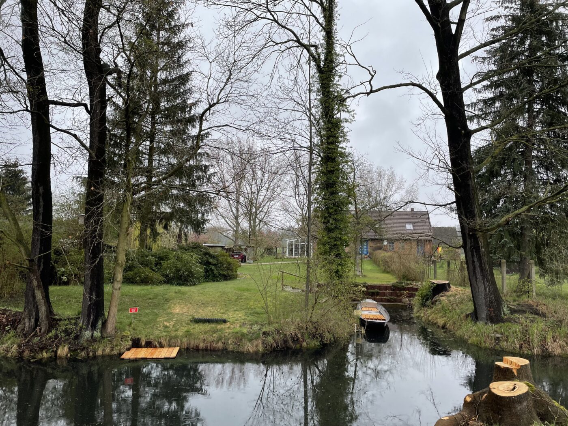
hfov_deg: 67.3
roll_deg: -1.1
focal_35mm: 26
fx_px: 427
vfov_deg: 53.1
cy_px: 213
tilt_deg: +5.8
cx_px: 284
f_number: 1.6
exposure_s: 1/545
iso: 32
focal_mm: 4.2
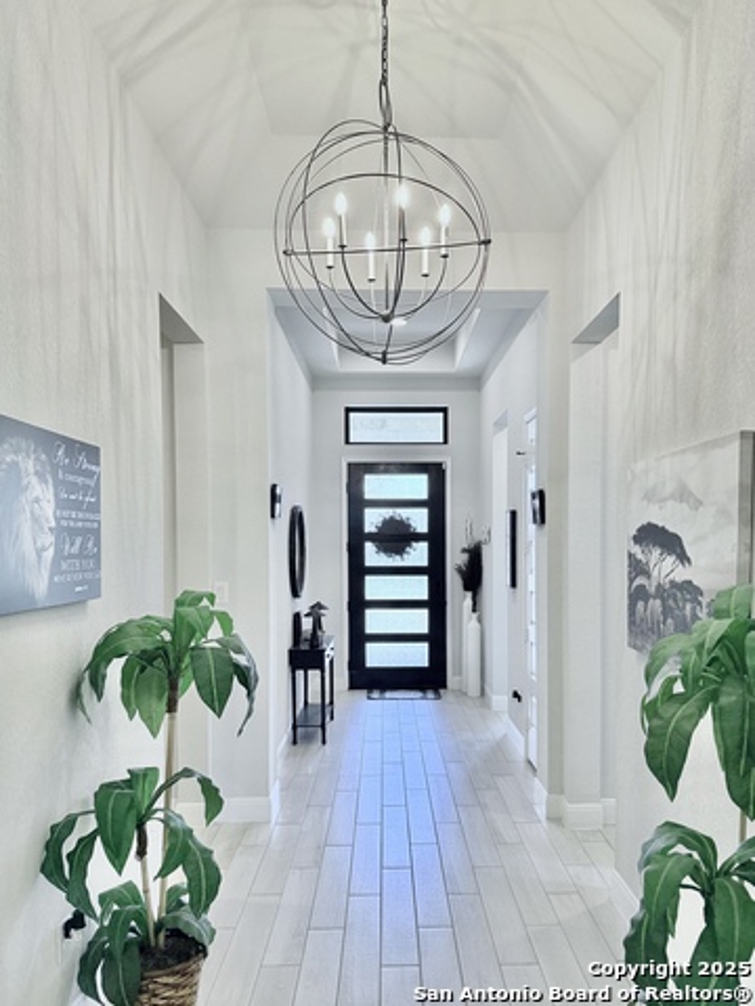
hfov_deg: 56.8
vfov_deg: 71.6
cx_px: 378
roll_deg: +0.0
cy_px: 503
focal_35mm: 24
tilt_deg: +2.4
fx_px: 698
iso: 200
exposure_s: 1/230
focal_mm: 6.76
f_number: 1.78
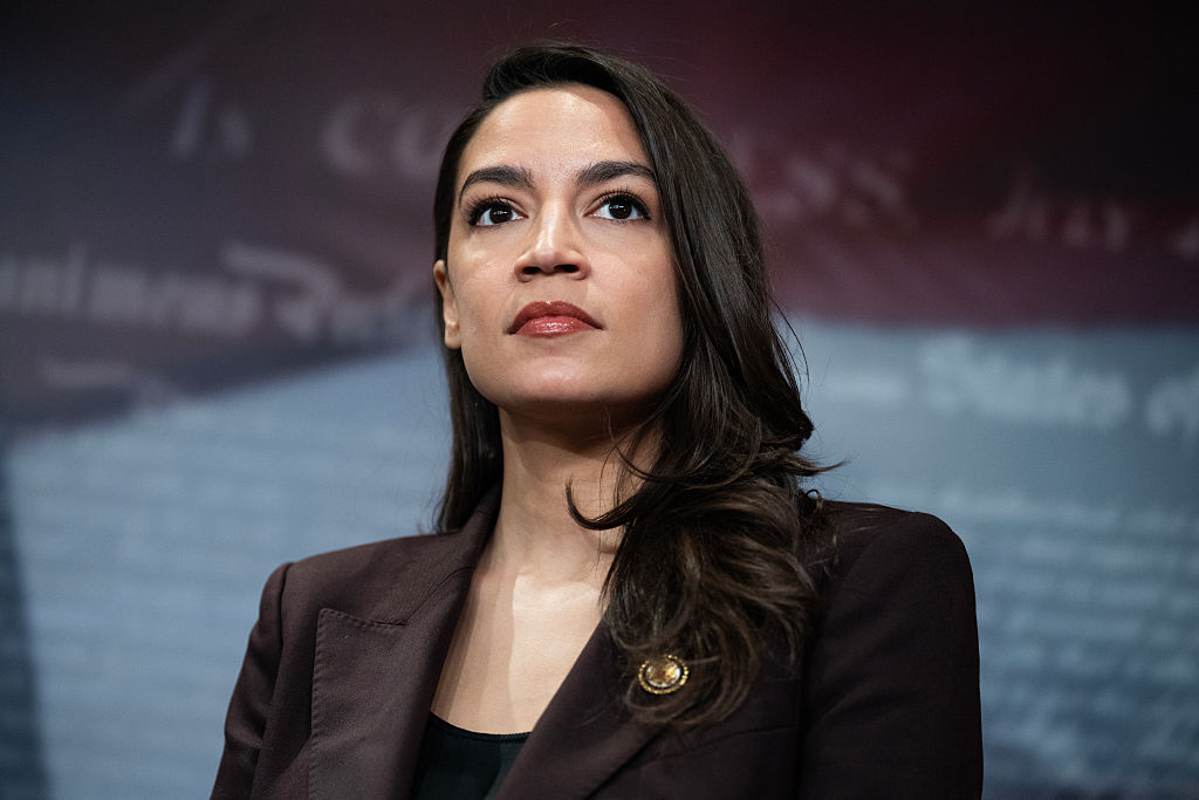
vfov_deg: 10.6
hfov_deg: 15.9
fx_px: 4297
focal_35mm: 129
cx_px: 600
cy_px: 400
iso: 3200
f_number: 2.8
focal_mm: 129
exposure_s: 1/500
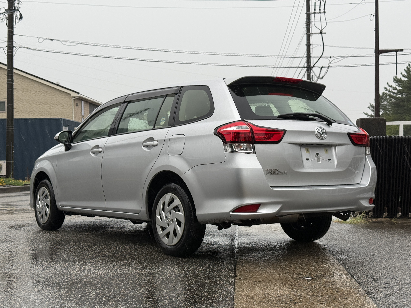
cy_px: 154
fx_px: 570
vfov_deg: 30.3
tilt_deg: +0.4
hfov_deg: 39.7
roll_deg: +0.7
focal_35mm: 48
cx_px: 206
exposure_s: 1/232
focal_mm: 6.76
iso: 50
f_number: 1.78
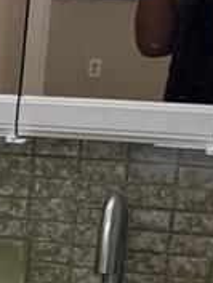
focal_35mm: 163
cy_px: 273
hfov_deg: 8.2
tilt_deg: -16.3
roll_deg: +0.8
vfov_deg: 12.0
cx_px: -356
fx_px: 1336
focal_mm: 6.76
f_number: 1.78
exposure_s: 1/143
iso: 160
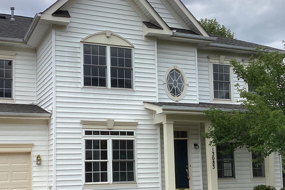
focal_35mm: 54
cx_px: 139
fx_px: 427
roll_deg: +1.9
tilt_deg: +9.4
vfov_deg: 25.0
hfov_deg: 36.9
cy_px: 121
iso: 25
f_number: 2.4
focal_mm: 3.3
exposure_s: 1/1335
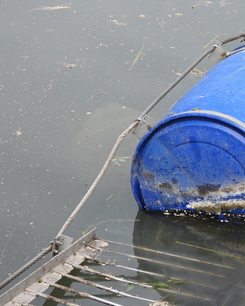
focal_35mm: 152
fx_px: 1377
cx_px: 262
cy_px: 108
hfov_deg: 10.1
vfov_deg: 12.7
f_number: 3.5
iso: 100
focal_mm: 15.3
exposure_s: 1/800
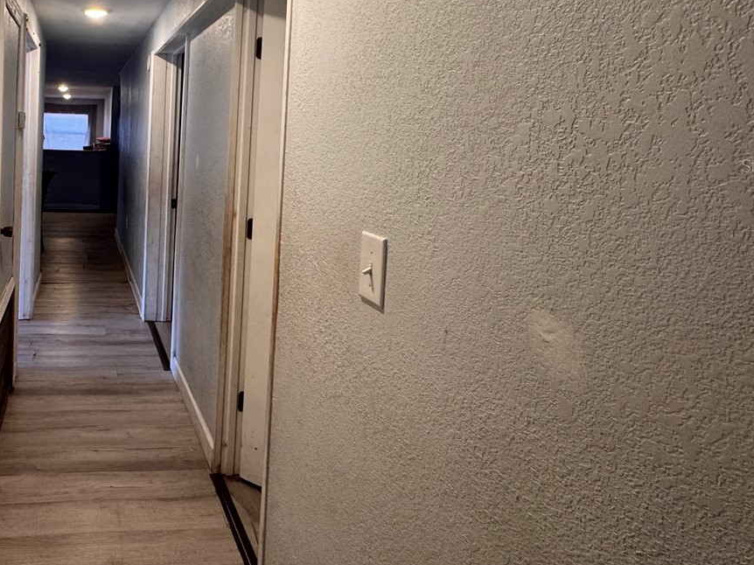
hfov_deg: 60.4
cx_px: 124
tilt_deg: -3.0
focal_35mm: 26
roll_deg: -2.0
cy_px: 165
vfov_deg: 51.5
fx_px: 566
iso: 250
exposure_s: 1/120
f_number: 2.2
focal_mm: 2.22
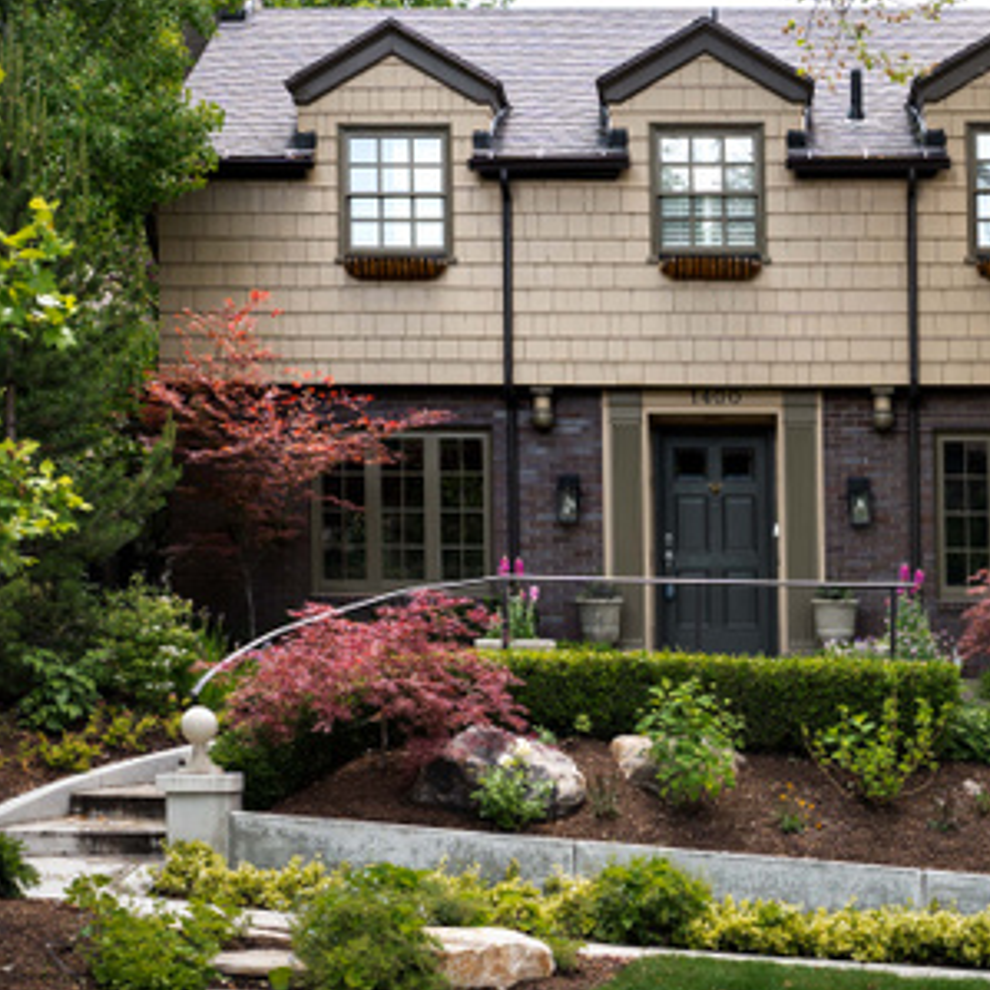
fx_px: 2606
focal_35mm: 81
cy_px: 531
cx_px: 735
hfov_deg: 21.3
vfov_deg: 21.5
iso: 100
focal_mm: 44.3
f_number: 6.3
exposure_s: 1/60
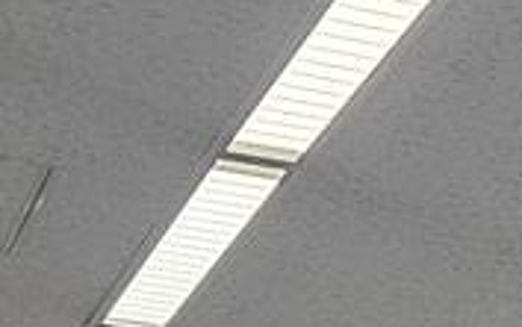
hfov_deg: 11.9
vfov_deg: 7.1
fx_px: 2350
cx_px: 873
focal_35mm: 165
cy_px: 984
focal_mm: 6.3
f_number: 1.7
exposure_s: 1/100
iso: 250
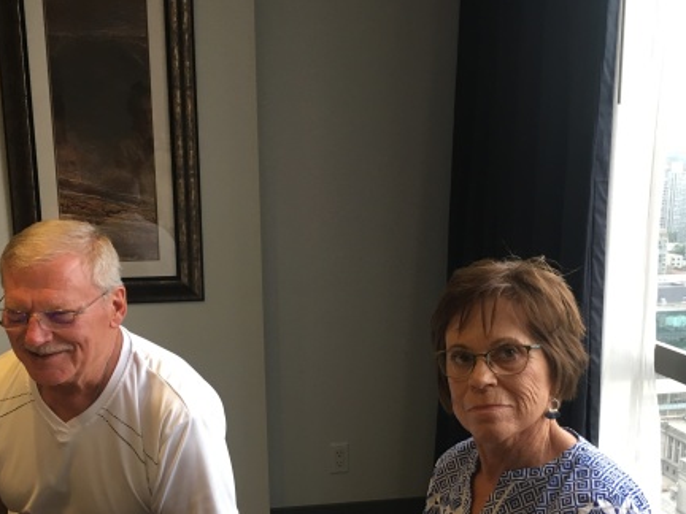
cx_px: 337
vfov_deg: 33.3
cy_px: 349
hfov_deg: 43.8
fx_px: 852
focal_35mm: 43
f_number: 2.2
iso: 80
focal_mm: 4.15
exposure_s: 1/30
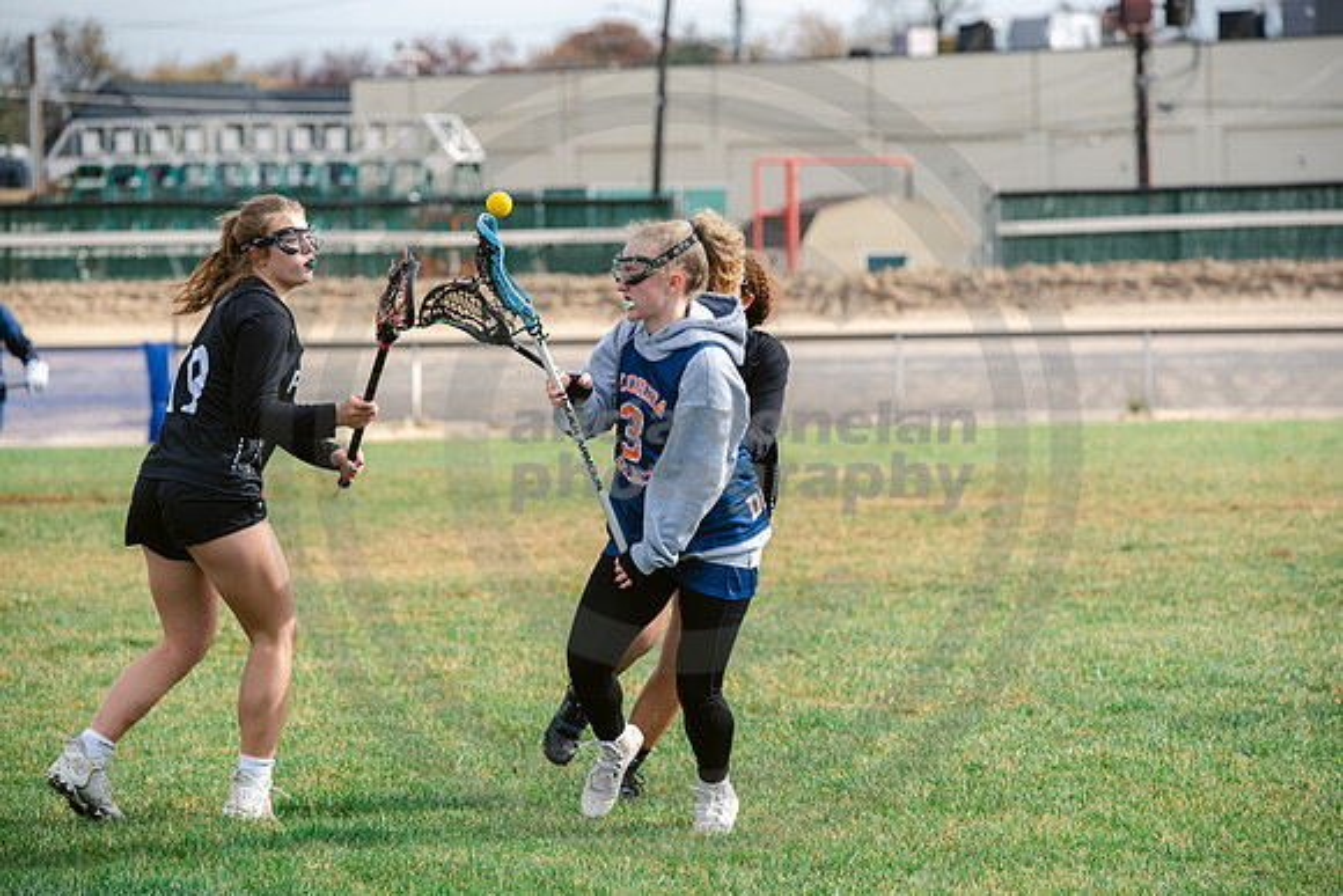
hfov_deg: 12.8
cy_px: 448
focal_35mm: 160
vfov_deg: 8.6
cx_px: 672
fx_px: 5970
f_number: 5
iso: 400
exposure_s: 1/1600
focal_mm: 160
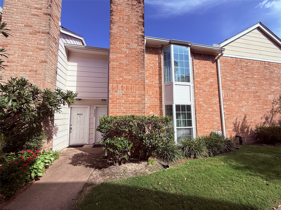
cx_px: 140
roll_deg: +0.5
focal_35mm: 14
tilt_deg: +6.6
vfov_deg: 85.7
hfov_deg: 102.1
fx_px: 114
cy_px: 105
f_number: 2.2
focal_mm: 2.22
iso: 50
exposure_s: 1/1312
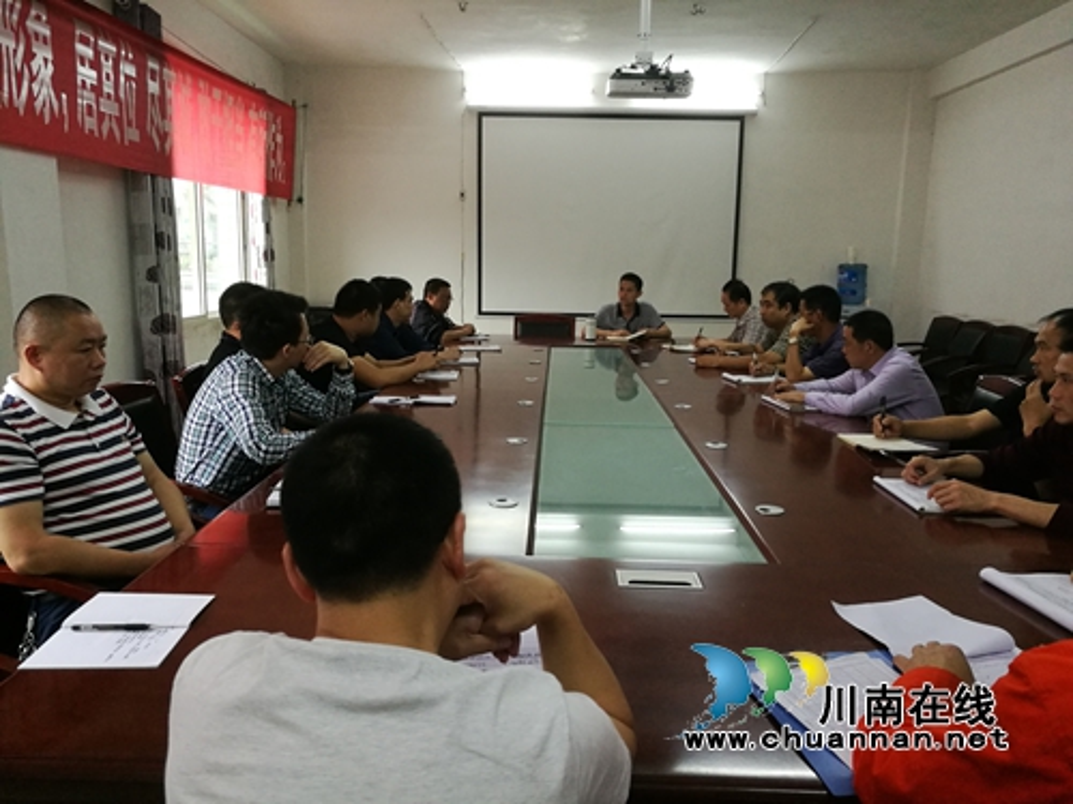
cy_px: 402
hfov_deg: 65.3
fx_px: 837
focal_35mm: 27
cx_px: 536
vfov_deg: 51.4
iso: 250
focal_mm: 4.5
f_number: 2.2
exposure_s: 1/33.3
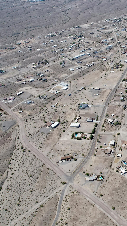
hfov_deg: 28.2
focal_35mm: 40
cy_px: 106
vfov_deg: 50.4
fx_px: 239
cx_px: 122
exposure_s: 1/2500
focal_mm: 8.38
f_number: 2.8
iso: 100
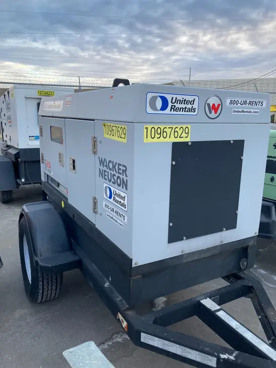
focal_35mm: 28
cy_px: 184
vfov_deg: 63.4
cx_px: 138
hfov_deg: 49.8
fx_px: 298
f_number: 1.8
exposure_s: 1/121
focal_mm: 3.99
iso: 32
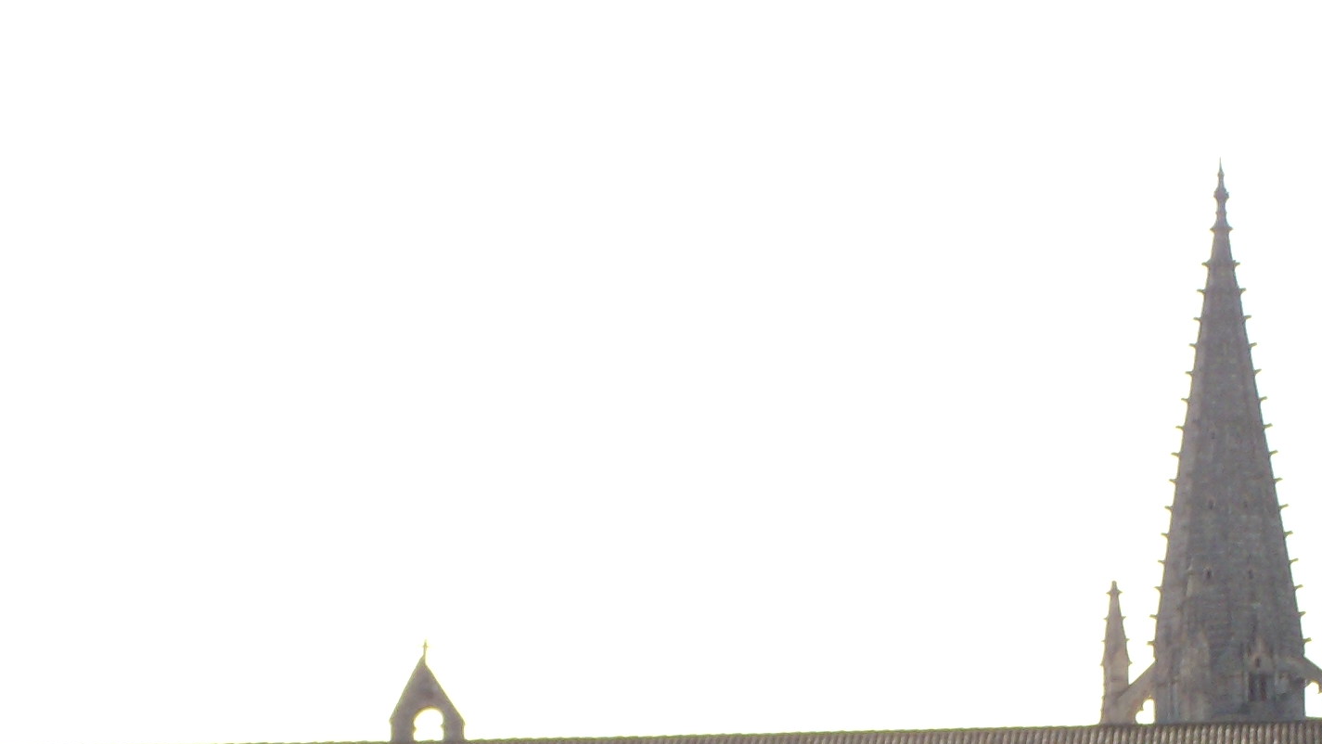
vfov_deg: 5.1
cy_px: 1082
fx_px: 8309
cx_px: 549
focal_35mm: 237
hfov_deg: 9.1
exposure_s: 1/400
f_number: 4.2
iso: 80
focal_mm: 16.8
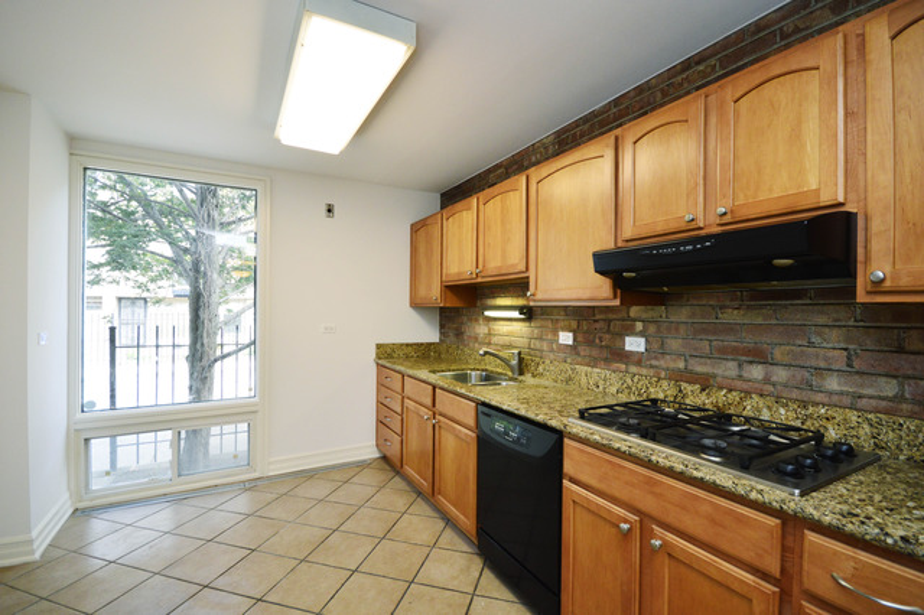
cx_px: 462
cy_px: 308
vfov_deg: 77.3
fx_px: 385
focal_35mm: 15
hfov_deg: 100.4
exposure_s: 1/80
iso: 800
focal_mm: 10
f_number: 8
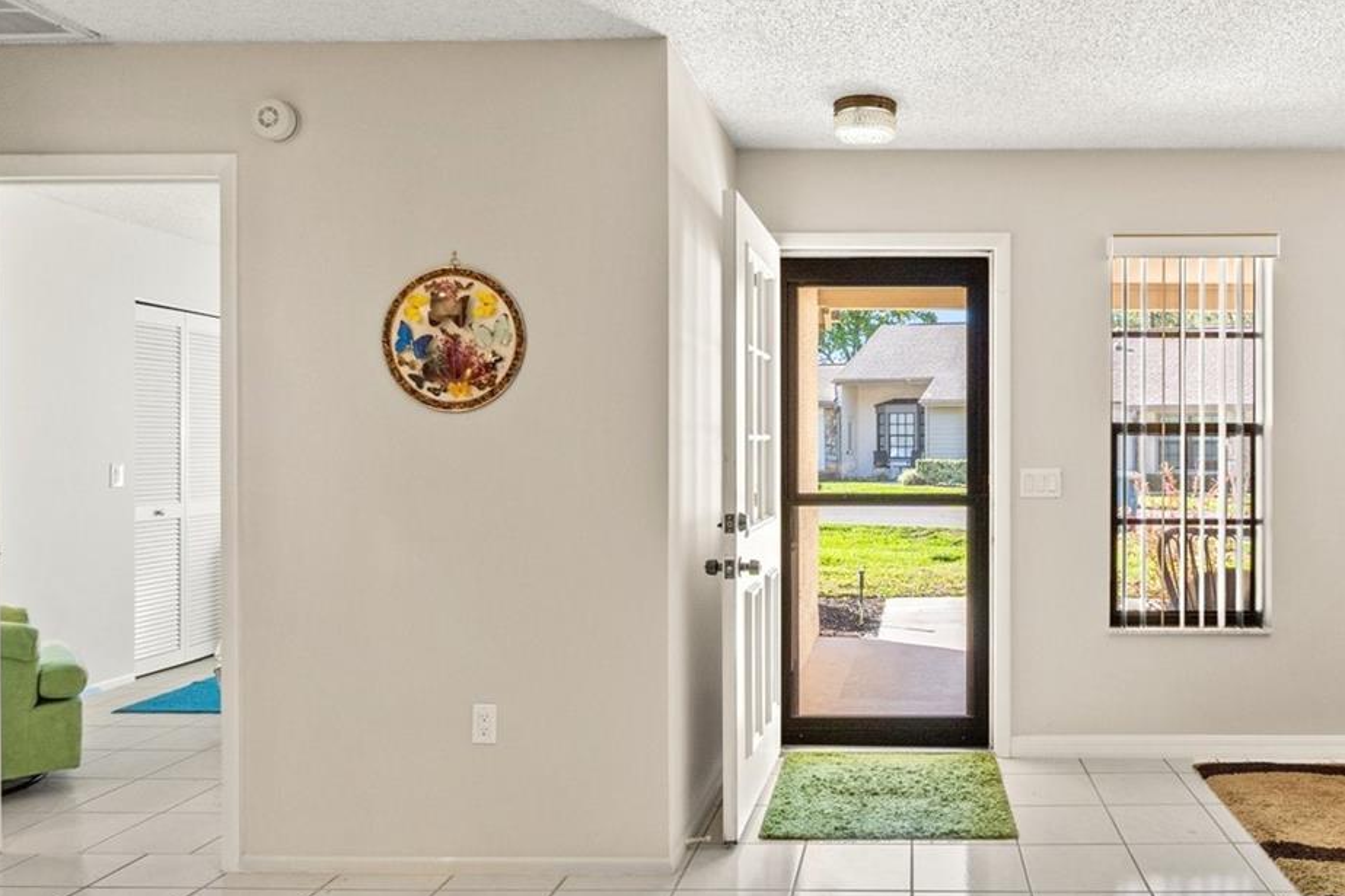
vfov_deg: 47.4
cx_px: 903
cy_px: 468
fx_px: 1020
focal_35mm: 27
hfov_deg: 65.0
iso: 400
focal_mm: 10.5
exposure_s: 1/13
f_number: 7.1
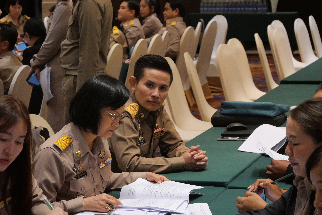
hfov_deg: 16.5
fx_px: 1110
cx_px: 161
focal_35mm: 124
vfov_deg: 11.1
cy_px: 108
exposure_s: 1/100
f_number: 5.6
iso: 3200
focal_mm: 60
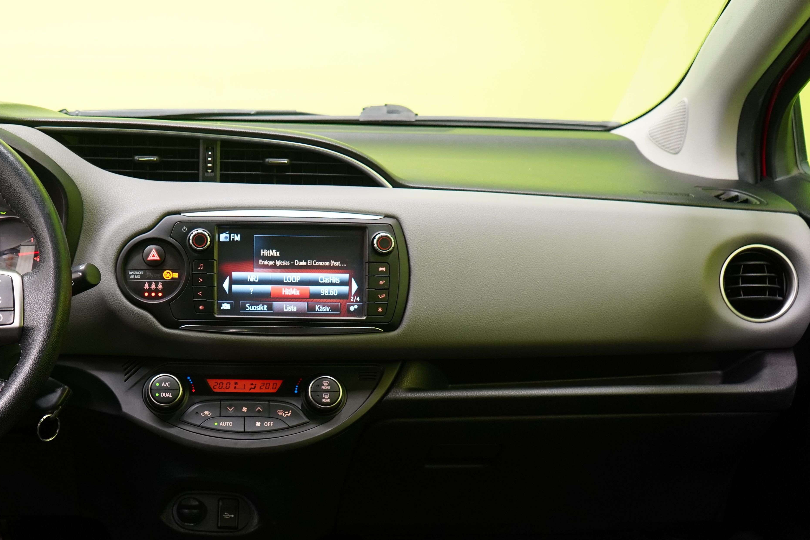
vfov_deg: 29.8
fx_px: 1012
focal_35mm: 45
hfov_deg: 42.5
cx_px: 218
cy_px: 332
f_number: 5
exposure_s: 1/20
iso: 1250
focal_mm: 28
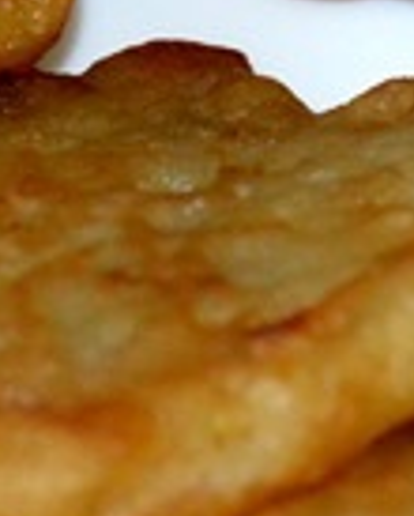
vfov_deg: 4.6
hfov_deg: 3.7
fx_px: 6418
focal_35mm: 420
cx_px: 864
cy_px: -324
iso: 1250
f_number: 4.5
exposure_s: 1/60
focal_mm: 40
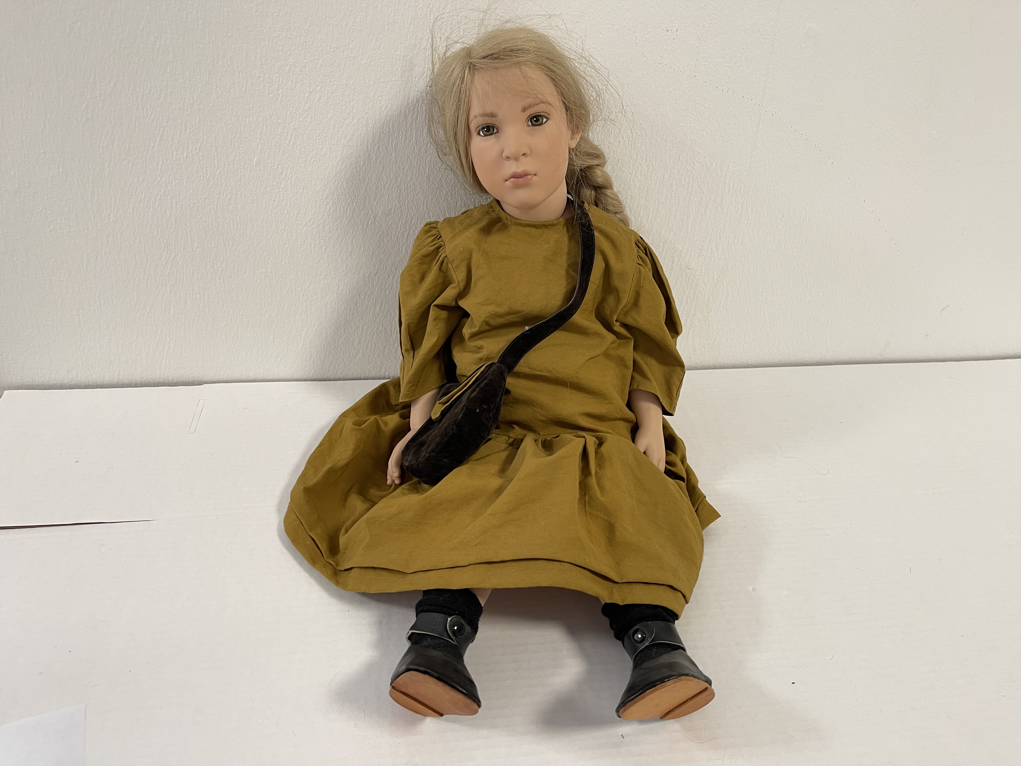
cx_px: 510
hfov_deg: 69.4
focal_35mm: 25
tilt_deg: -30.5
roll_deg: -1.9
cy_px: 383
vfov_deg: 54.9
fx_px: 737
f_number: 1.6
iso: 100
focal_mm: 5.1
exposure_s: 1/50
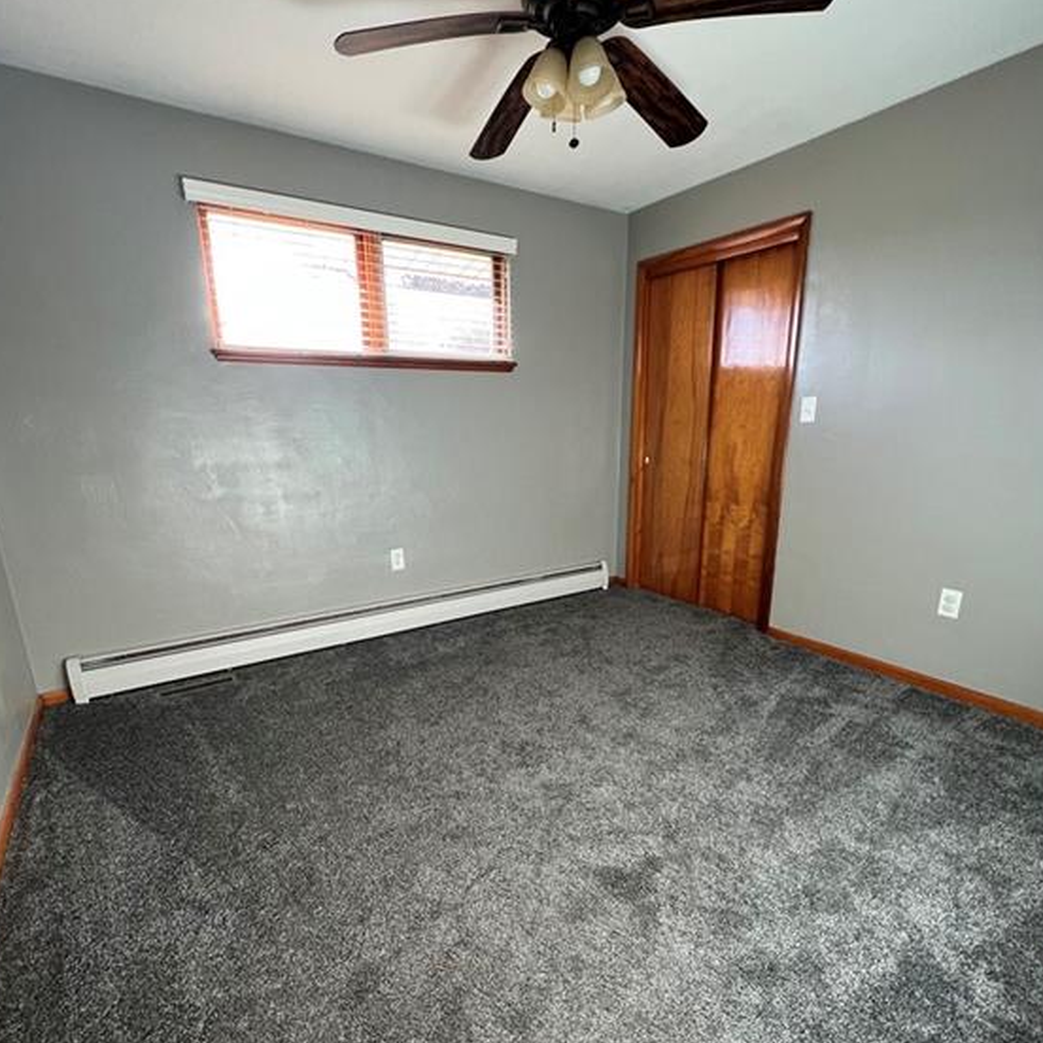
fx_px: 545
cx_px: 520
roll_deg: +1.2
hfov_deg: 87.4
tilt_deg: -15.6
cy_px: 578
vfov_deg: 87.1
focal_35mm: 16
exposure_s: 1/99
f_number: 1.8
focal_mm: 1.57
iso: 125
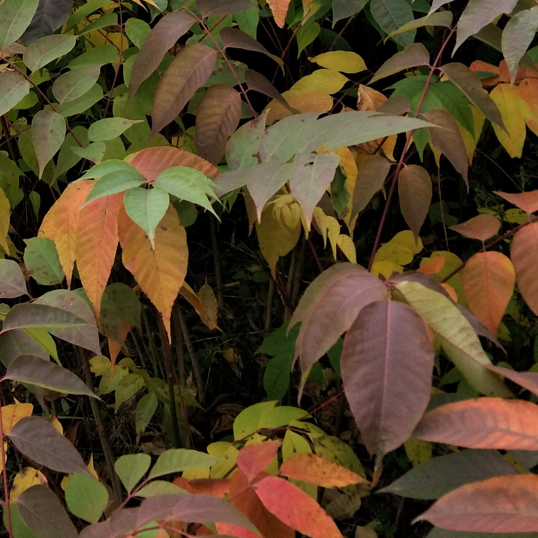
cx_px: 102
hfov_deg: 29.8
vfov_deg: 26.1
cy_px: -158
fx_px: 985
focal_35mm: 56
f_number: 1.7
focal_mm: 4.1
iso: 33
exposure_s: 1/577
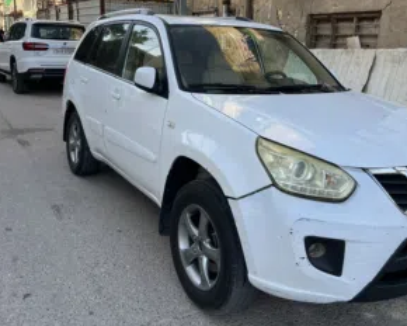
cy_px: 118
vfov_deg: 41.9
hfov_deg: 51.5
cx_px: 201
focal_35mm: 35
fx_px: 422
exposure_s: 1/1009
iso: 50
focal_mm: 5.7
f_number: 1.5
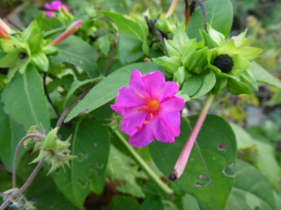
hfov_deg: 52.7
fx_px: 284
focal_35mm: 35
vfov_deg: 40.7
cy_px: 105
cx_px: 140
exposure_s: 1/30
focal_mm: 6.3
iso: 100
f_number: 3.5
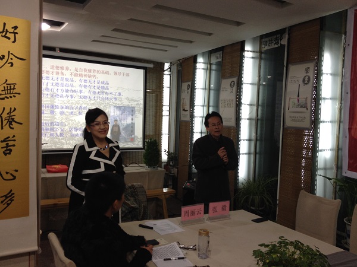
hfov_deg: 52.6
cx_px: 178
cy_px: 134
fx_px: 361
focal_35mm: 35
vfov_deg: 40.7
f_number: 2.4
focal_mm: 4.28
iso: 64
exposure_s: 1/20
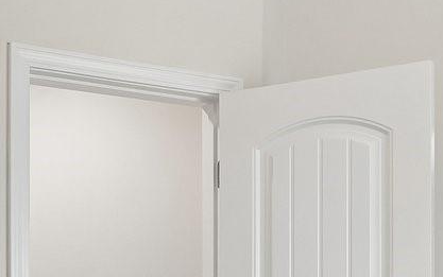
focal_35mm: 80
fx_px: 966
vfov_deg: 15.3
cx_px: 118
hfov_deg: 25.6
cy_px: 390
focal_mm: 16
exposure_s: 1/25
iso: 400
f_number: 8
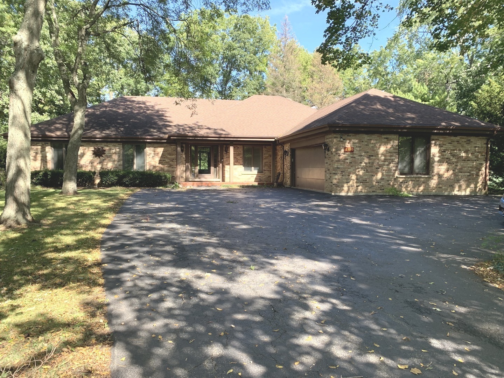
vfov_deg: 53.1
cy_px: 189
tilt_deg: -4.1
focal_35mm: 26
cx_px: 252
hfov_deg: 67.3
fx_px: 379
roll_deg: +0.3
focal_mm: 4.25
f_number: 1.8
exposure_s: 1/323
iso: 25
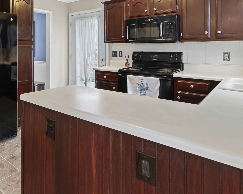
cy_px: 50
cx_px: 42
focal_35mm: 27
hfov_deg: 58.2
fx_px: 194
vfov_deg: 51.1
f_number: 8
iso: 400
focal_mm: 16
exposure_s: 1/2
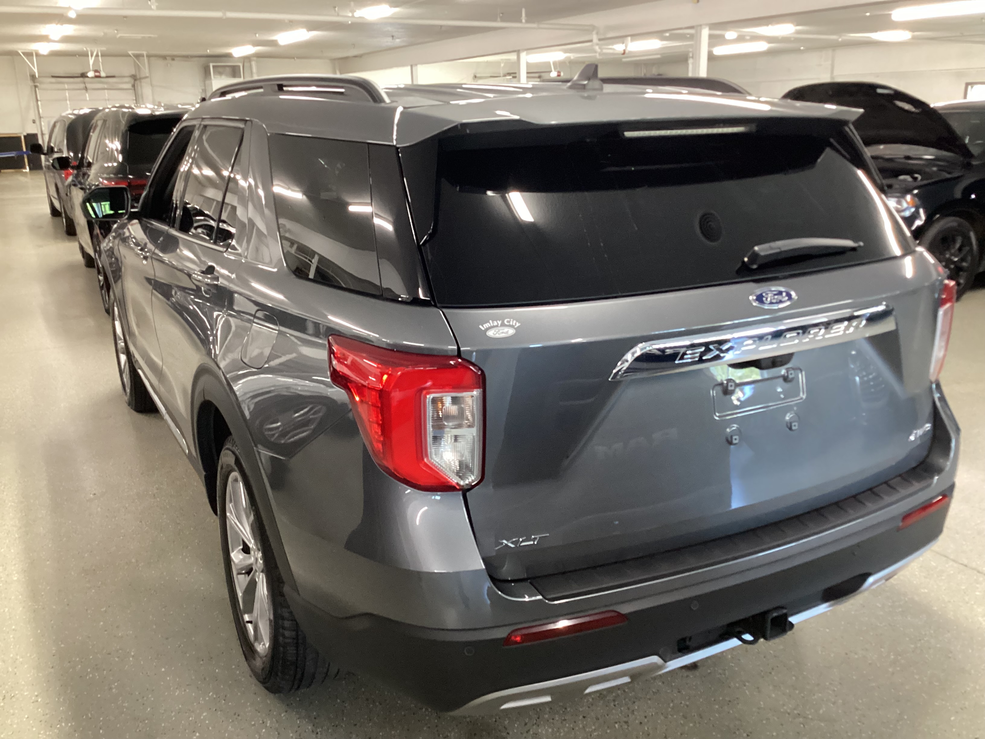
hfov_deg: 58.4
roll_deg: +0.7
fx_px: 882
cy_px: 370
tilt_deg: -16.7
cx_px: 492
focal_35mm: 31
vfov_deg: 45.4
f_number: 2.4
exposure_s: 1/40
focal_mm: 3.3
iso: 400
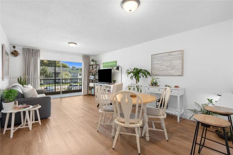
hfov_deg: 96.8
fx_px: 103
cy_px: 78
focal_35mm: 16
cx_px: 116
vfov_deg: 73.7
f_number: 8
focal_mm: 16
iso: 500
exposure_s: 1/60
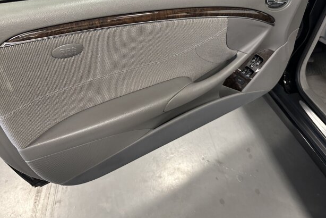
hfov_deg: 69.4
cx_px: 161
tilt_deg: -39.0
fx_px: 236
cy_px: 95
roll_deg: +1.0
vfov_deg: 49.5
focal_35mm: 26
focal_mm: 6.86
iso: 500
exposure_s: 1/60
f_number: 1.78
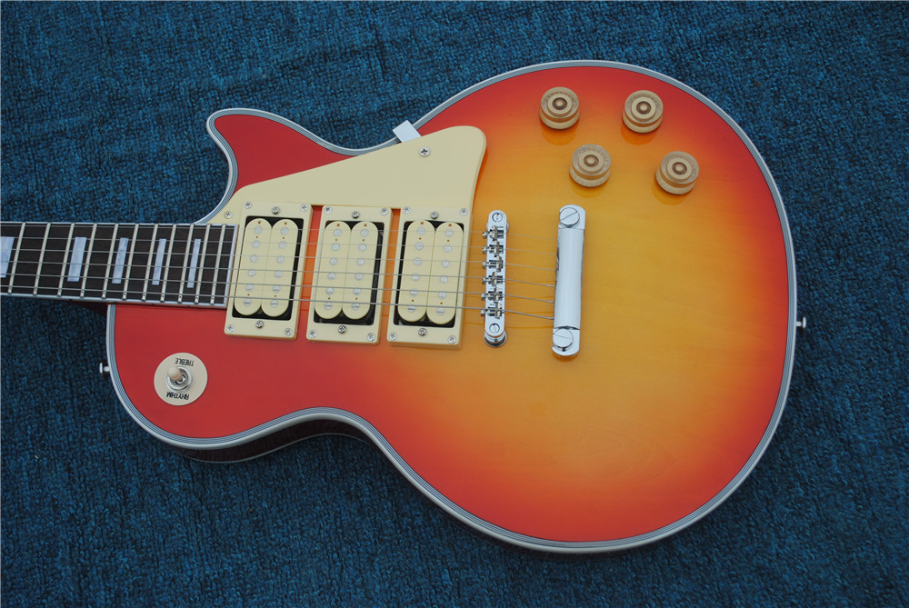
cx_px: 454
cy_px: 304
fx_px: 1327
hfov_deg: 37.8
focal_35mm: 52
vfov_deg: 25.8
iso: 100
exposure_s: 1/160
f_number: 6.3
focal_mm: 35
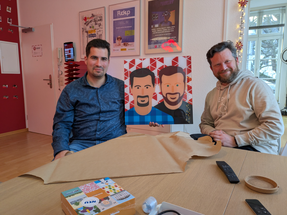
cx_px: 144
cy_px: 108
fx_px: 207
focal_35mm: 25
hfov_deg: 69.4
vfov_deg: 54.9
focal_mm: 5.43
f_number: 1.89
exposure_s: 1/100
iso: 225
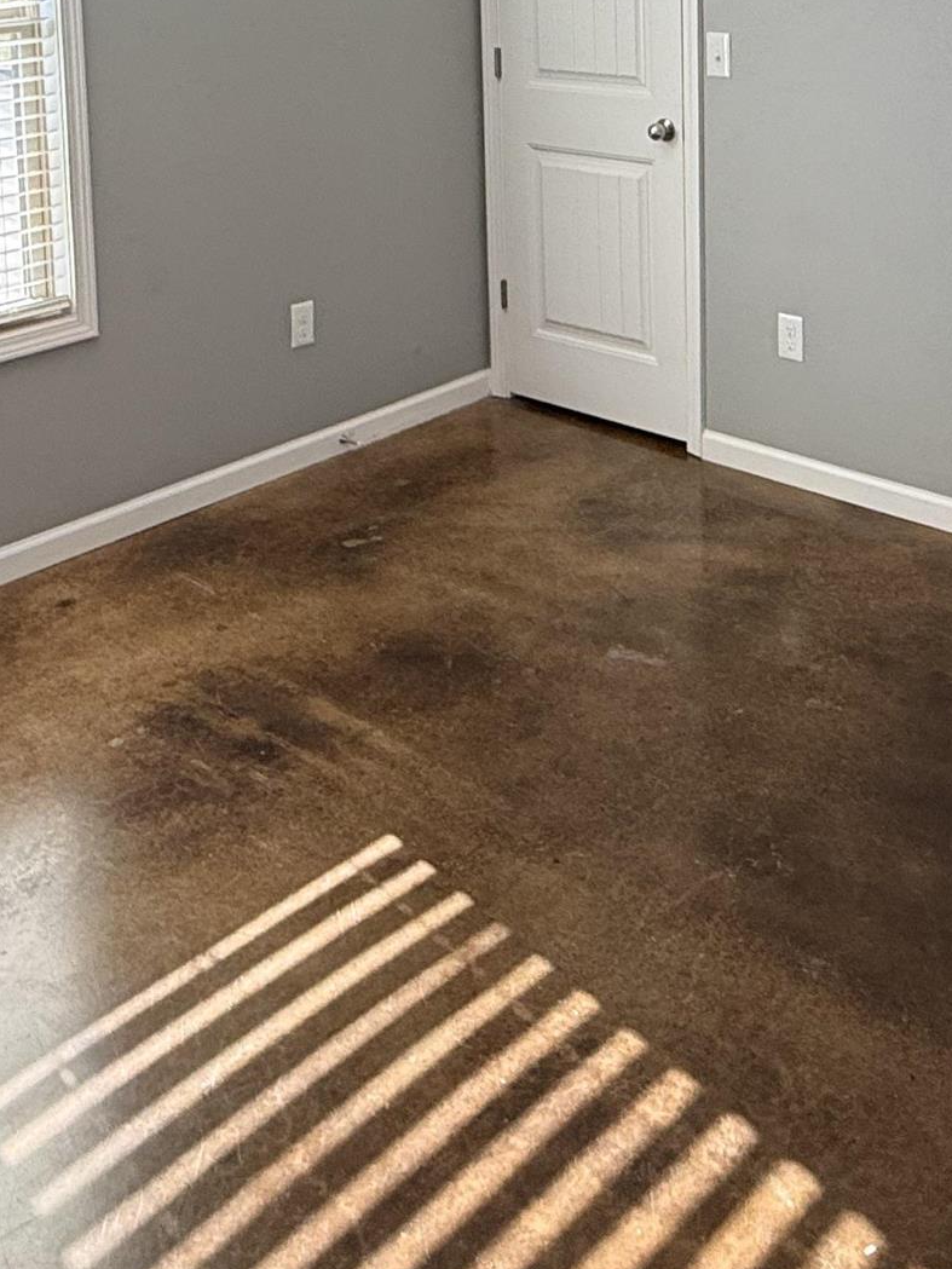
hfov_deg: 35.0
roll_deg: +1.1
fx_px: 1503
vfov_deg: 40.5
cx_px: 578
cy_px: 23
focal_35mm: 41
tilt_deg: -4.5
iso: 64
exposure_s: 1/120
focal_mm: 2.22
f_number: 2.2
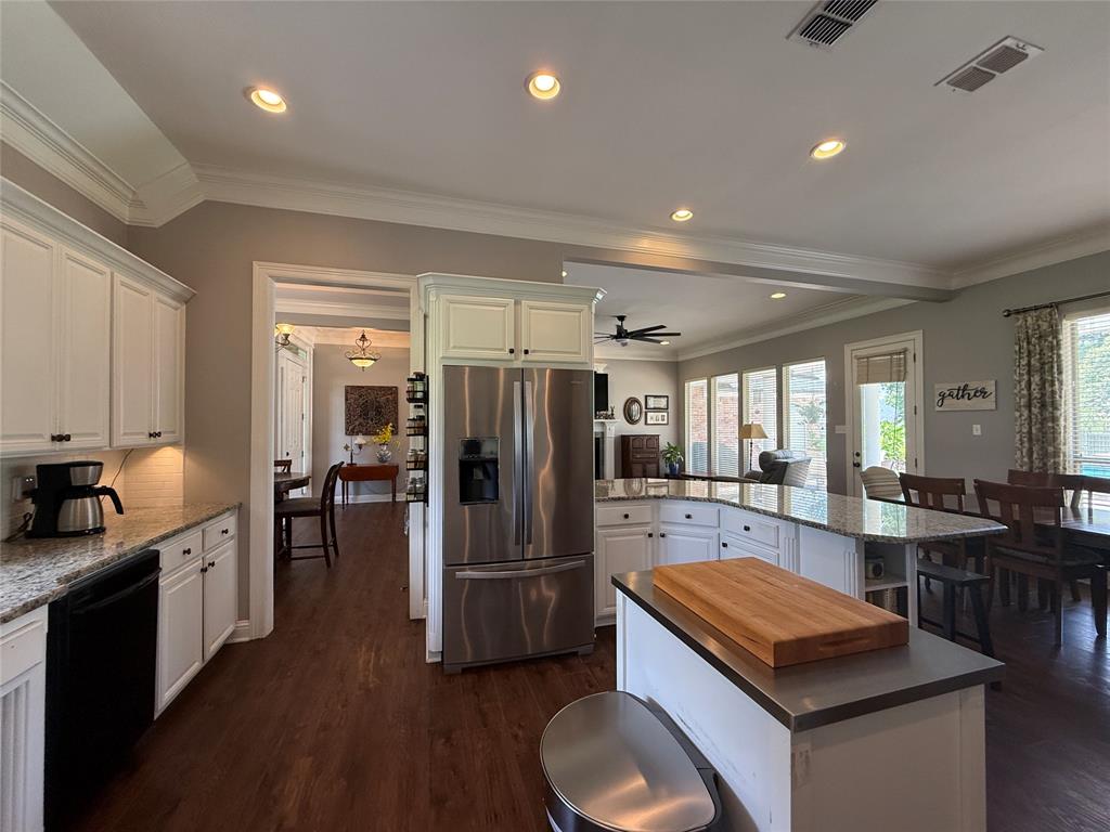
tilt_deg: +2.0
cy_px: 416
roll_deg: +0.7
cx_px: 555
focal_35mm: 14
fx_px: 449
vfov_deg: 85.7
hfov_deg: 102.1
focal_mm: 2.22
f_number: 2.2
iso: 200
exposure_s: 1/120
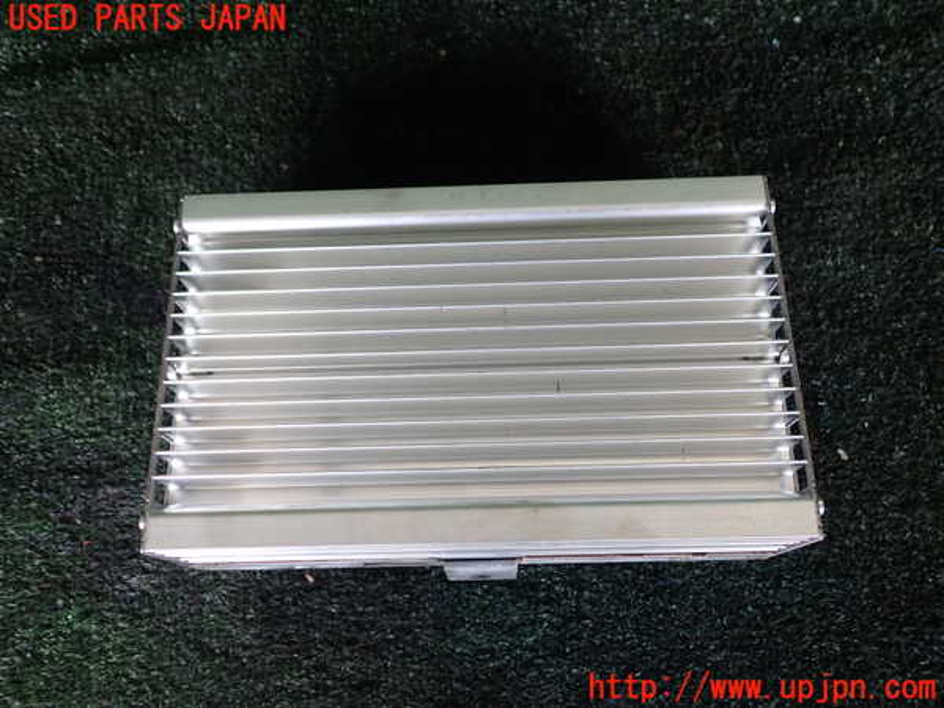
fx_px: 818
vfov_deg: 46.8
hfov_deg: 60.0
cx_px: 472
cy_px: 354
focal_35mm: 30
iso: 100
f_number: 2.3
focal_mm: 5.4
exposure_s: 1/80
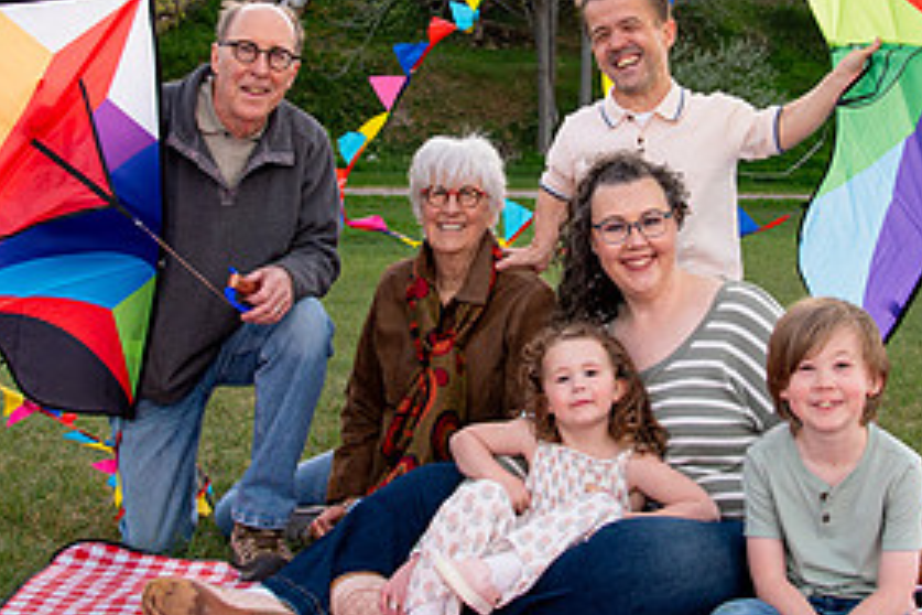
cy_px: 161
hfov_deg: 29.6
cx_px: 529
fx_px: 1741
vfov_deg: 19.9
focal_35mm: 68
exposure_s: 1/500
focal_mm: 27
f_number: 5
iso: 200
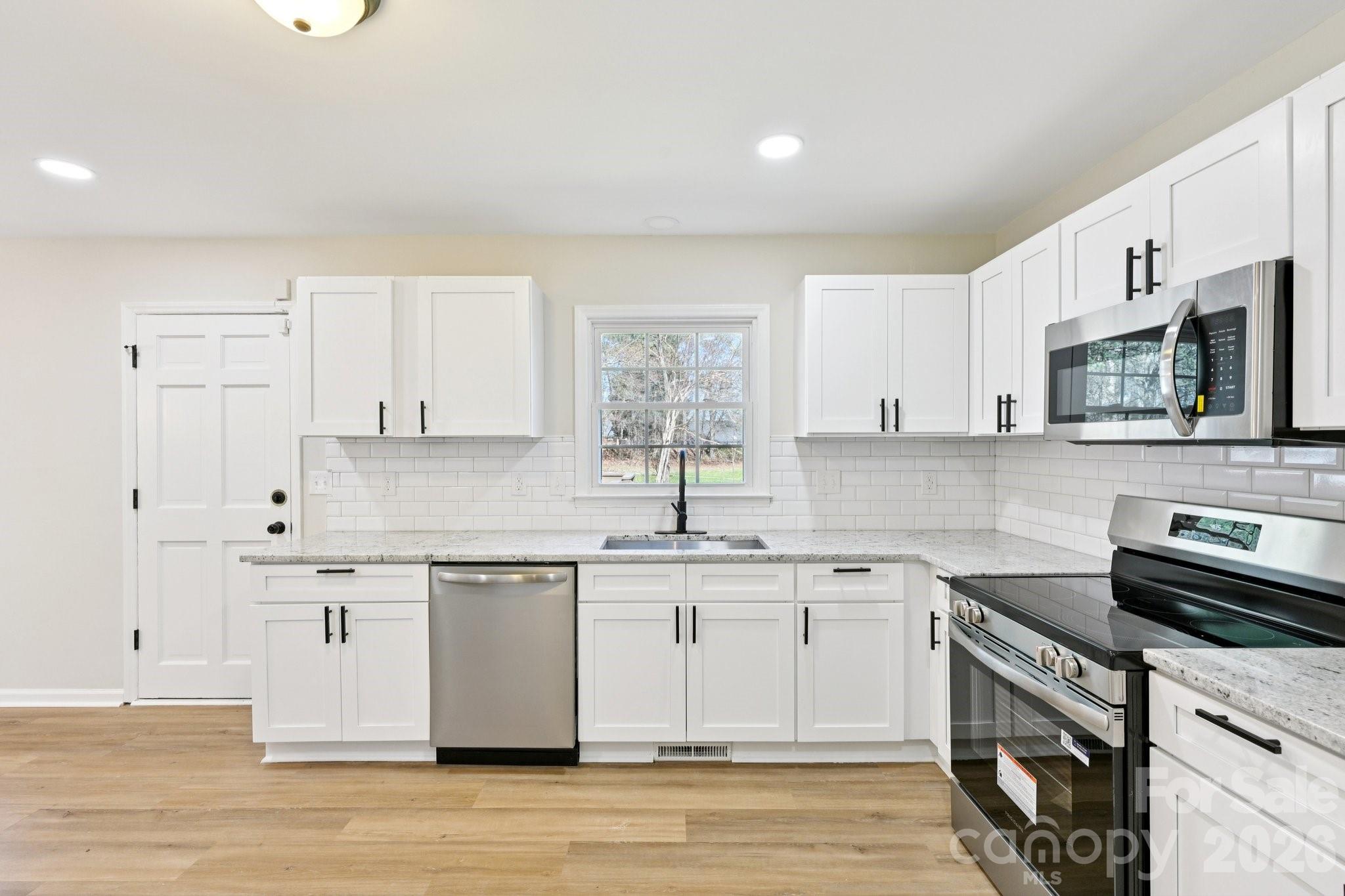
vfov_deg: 73.7
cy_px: 448
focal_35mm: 16
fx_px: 598
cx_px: 672
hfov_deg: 96.7
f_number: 8
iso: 280
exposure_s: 1/15
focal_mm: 16
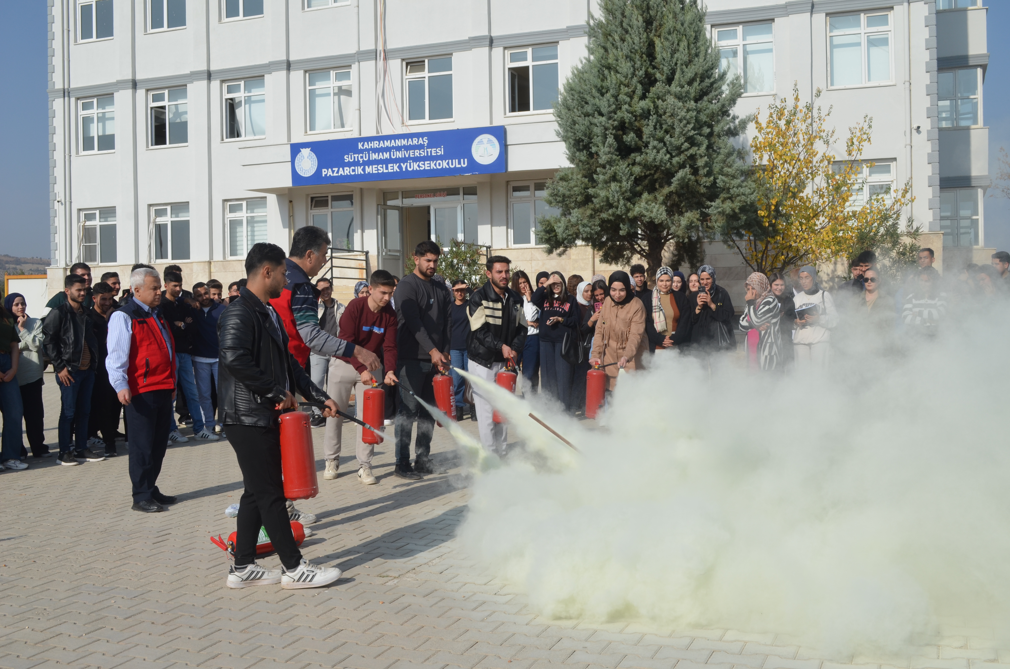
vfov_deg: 34.1
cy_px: 334
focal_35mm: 39
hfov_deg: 49.6
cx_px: 505
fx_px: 1092
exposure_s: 1/400
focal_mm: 26
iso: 200
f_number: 10
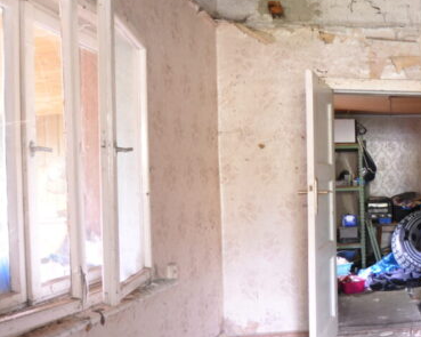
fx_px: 486
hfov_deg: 37.1
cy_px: 179
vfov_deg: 38.2
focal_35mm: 39
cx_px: 492
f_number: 3.5
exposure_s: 30
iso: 200
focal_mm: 10
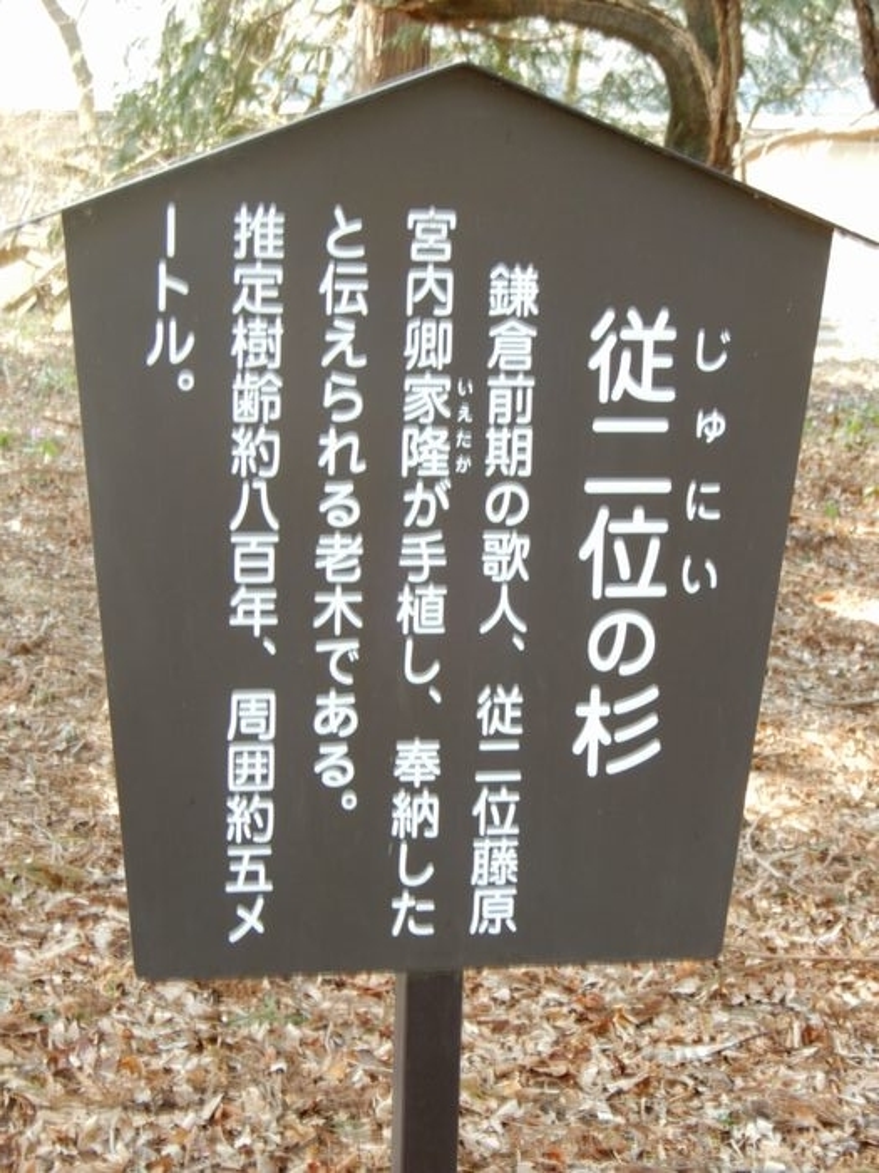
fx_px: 2607
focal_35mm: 77
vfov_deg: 25.3
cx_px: 440
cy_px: 586
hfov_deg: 19.1
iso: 110
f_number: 4.5
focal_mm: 13.7
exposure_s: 1/30
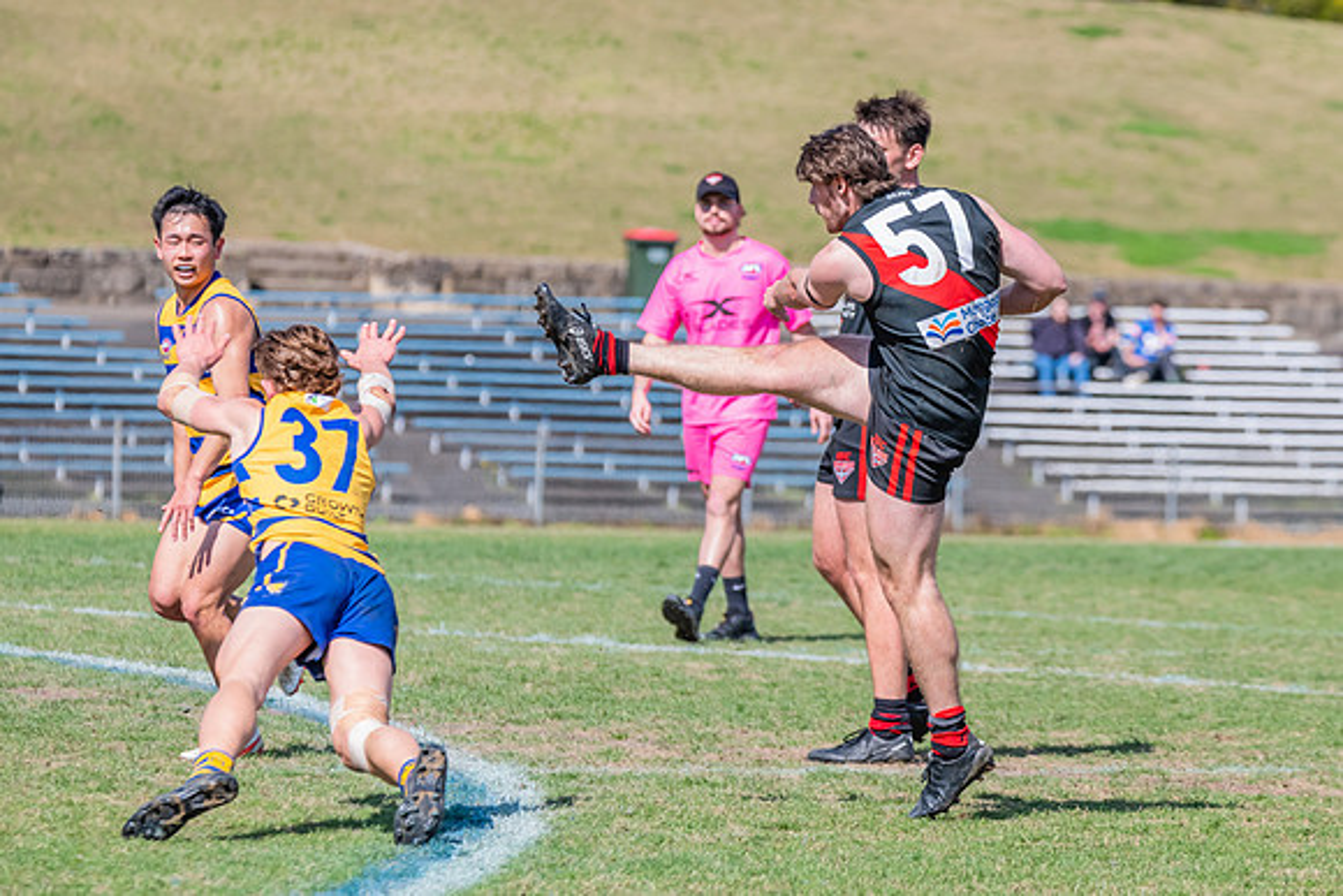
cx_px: 692
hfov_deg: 5.7
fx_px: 13480
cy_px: 357
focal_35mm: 361
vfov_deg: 3.8
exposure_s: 1/1600
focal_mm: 300
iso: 800
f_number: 9
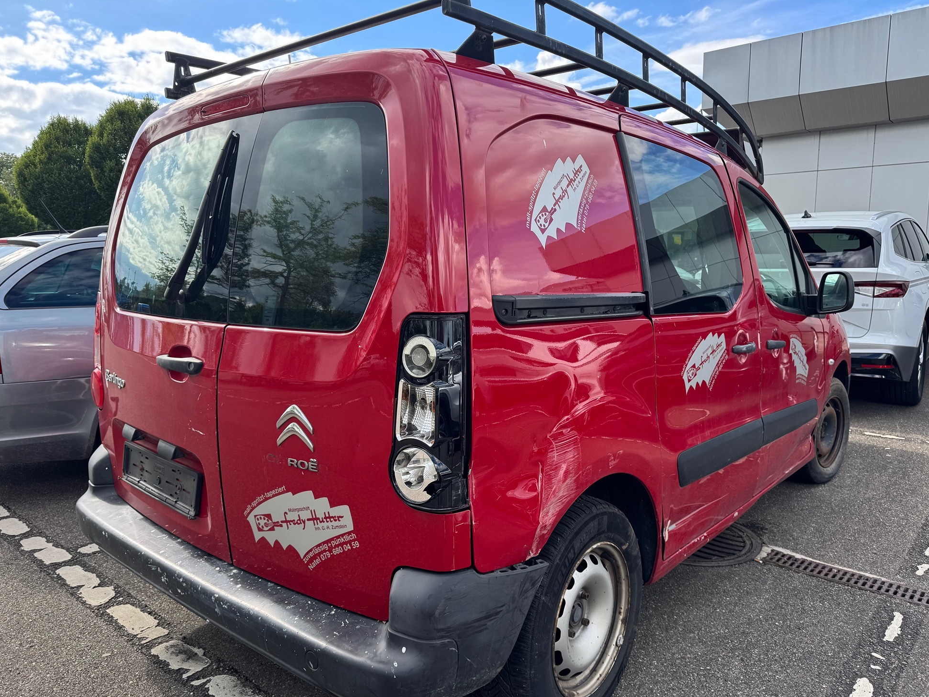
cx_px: 468
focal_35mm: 25
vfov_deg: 54.9
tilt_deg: -7.1
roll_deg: +0.2
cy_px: 361
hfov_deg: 69.4
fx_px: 671
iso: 80
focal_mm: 6.76
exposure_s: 1/900
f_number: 1.78
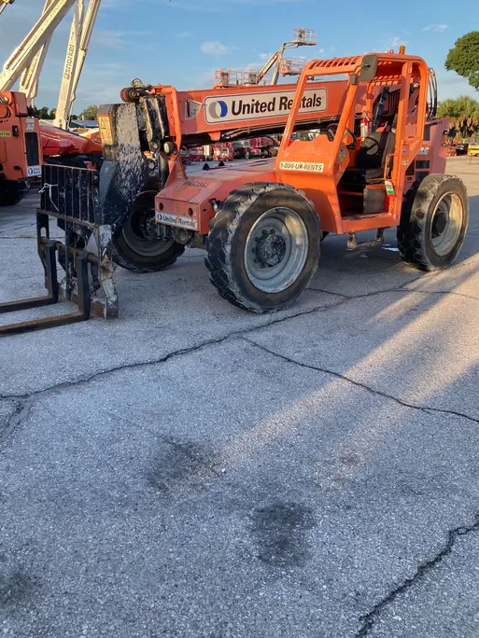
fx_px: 554
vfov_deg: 60.0
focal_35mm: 30
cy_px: 312
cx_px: 232
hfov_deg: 46.8
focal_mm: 3.99
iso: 20
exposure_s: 1/405
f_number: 1.8
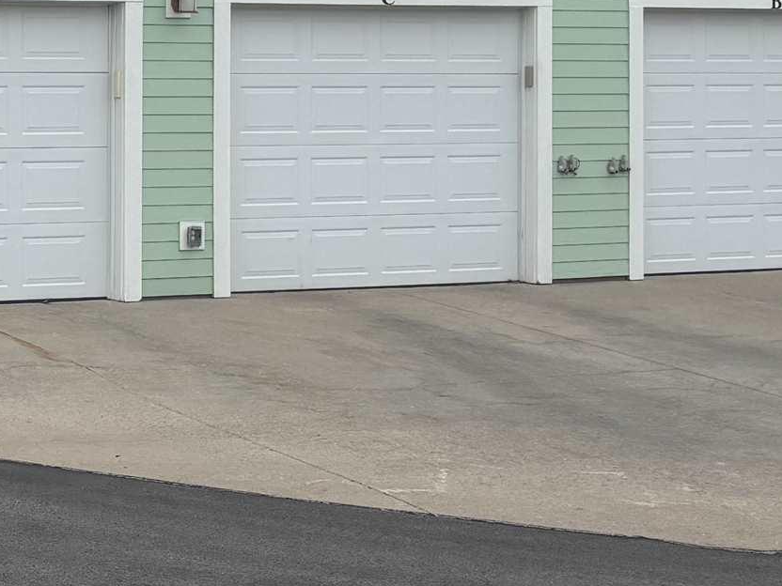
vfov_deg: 15.1
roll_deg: -0.8
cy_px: -36
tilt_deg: +1.0
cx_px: -154
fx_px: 2169
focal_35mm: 96
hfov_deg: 19.3
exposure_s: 1/2105
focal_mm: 5.96
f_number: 1.6
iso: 50
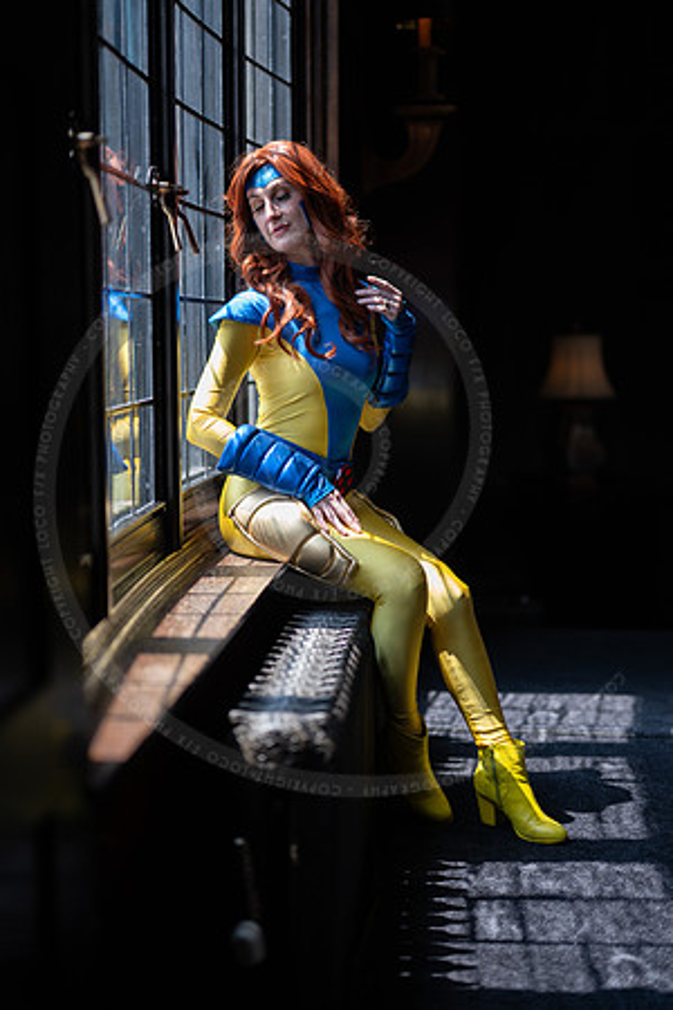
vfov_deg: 39.6
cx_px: 336
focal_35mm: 50
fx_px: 1402
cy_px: 505
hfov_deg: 27.0
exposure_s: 1/1000
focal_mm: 50
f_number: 1.2
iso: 125
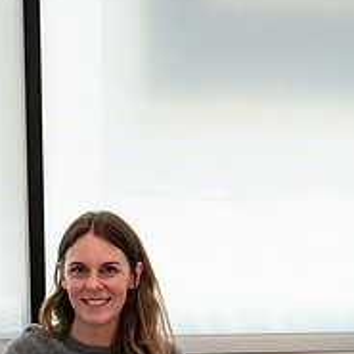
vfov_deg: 16.1
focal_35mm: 106
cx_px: 214
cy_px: 358
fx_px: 1226
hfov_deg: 16.4
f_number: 3.5
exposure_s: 1/200
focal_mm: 38
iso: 500
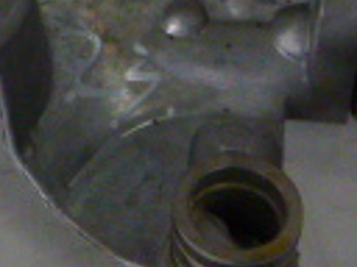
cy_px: -61
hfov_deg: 15.2
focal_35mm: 125
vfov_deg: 11.6
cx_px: -73
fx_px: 1289
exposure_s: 1/50
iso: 400
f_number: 3.9
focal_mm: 4.5
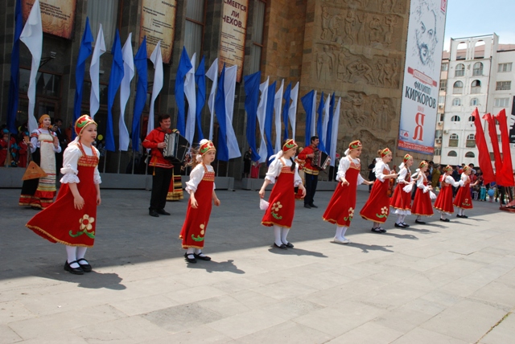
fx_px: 430
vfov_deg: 43.7
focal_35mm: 30
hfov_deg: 61.9
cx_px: 258
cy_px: 172
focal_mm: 20
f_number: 9
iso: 400
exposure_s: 1/320
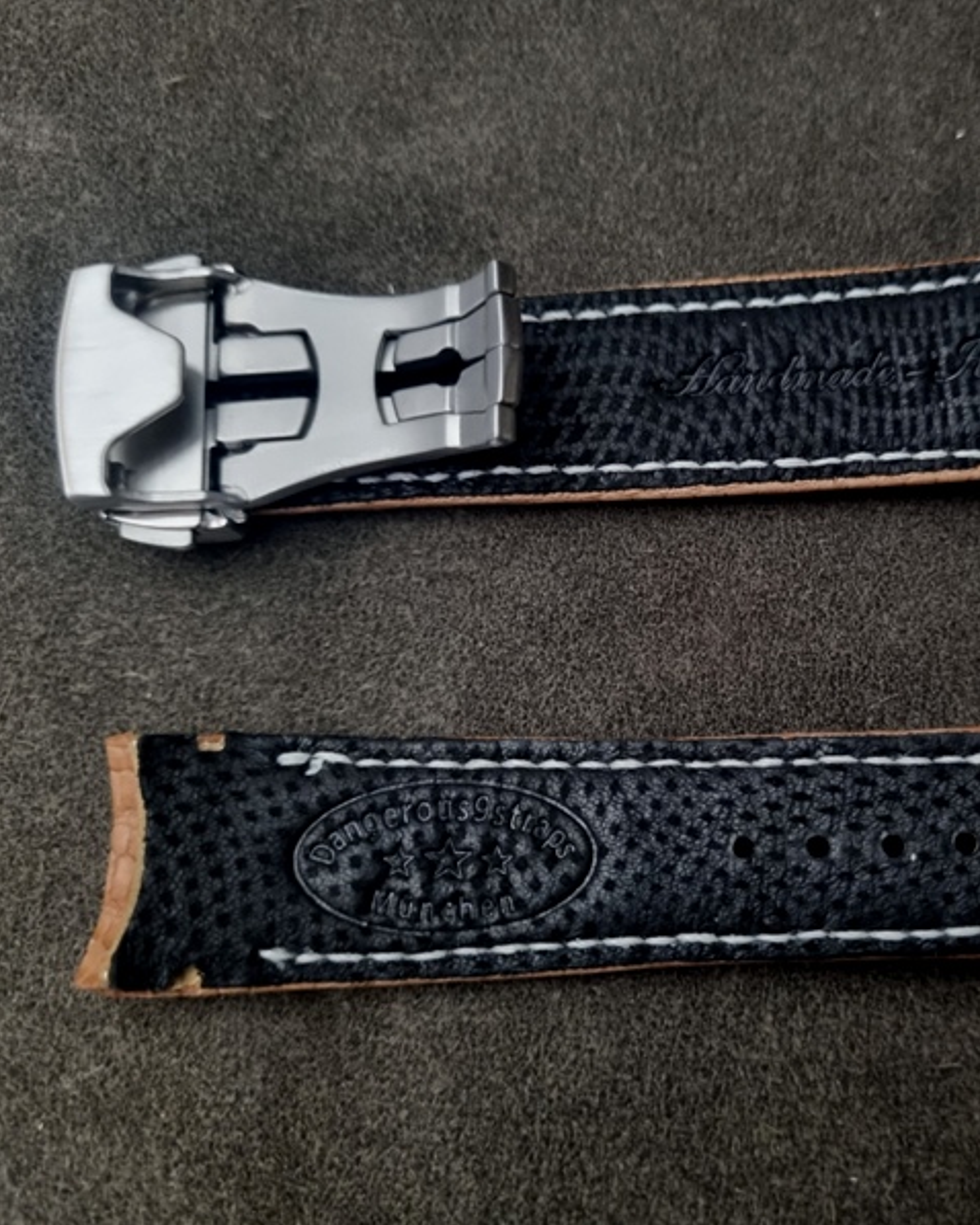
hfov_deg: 42.4
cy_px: 614
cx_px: 701
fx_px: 1232
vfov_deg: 52.8
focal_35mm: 34
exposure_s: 1/25
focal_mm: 5.4
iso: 1000
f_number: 1.8
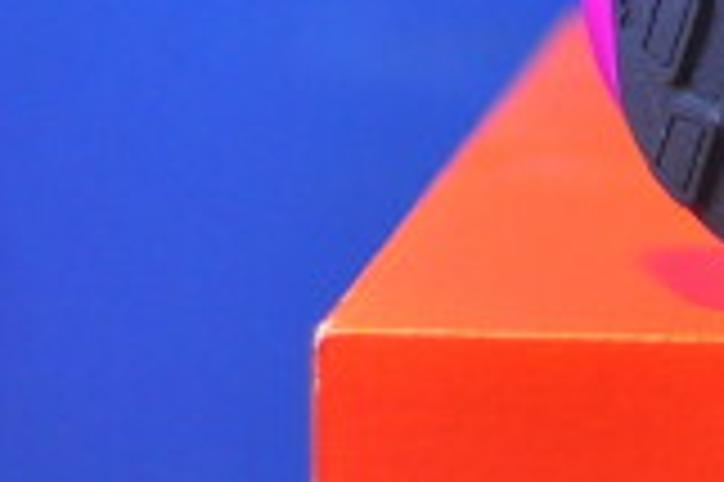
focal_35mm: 373
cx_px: 1749
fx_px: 7494
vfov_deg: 3.6
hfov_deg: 5.3
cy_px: -588
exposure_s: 1/320
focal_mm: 50
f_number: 2
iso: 250
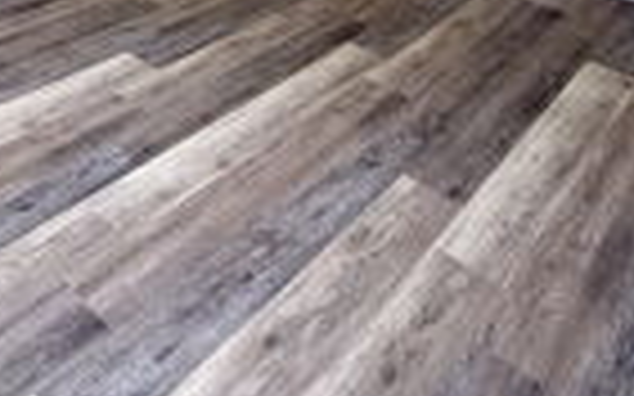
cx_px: 252
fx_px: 725
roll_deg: -2.2
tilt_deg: -2.6
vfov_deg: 22.4
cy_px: -261
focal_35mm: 42
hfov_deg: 46.9
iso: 100
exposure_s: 1/99
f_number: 2.2
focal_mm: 2.22
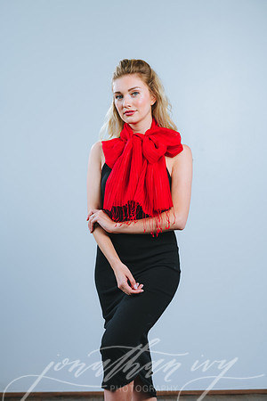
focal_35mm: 85
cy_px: 200
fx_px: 946
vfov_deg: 23.9
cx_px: 134
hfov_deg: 16.1
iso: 100
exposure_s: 1/200
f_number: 4
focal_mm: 85
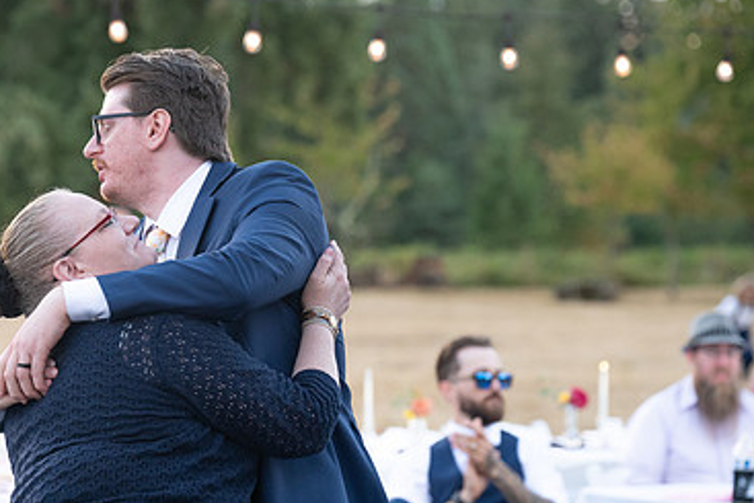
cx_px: 191
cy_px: 350
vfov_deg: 7.9
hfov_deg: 11.8
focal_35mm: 174
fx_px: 3646
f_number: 4
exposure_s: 1/500
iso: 2000
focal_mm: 110
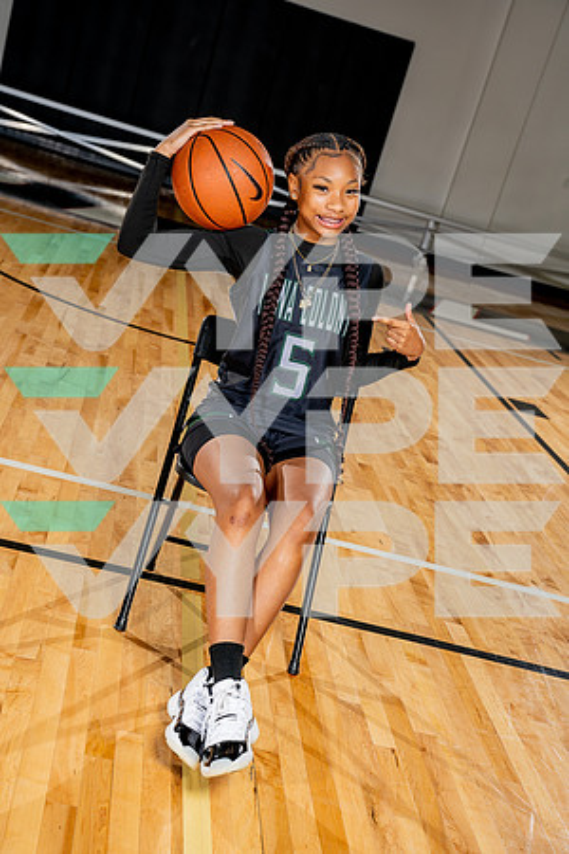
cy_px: 427
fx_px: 1233
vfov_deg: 38.2
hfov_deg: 26.0
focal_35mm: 52
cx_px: 284
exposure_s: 1/250
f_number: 5.6
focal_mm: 52
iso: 200
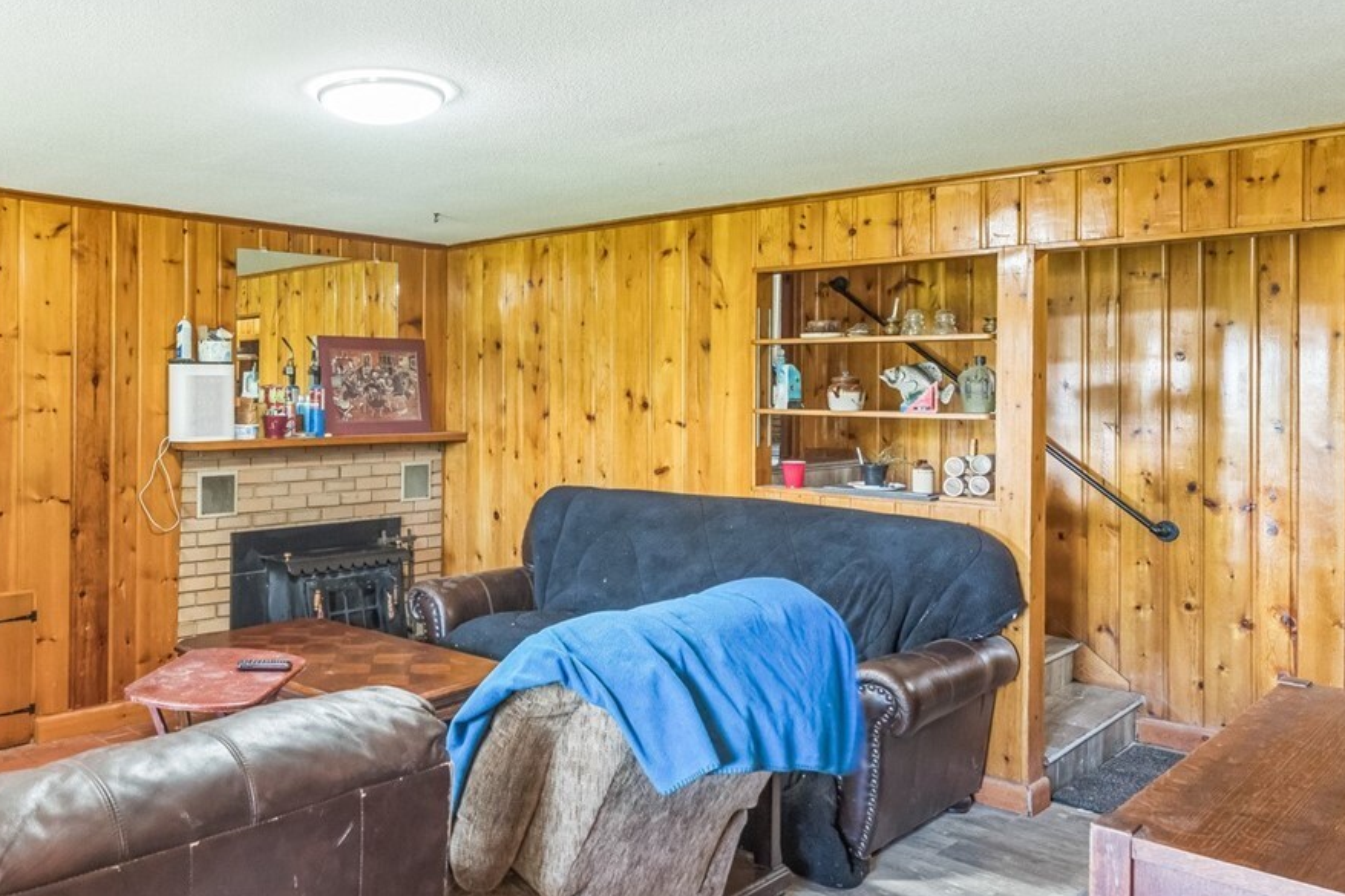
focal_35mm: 29
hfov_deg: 61.8
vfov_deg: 44.9
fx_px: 1083
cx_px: 427
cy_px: 391
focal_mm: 15
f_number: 8
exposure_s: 1/4
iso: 500
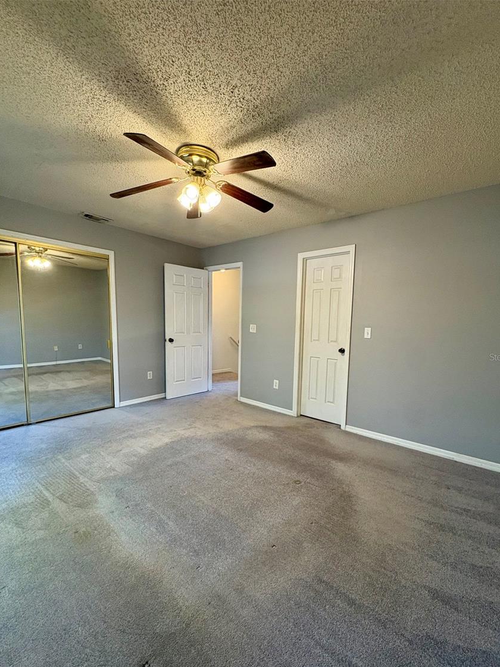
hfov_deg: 81.7
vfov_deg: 98.0
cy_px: 357
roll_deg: -1.4
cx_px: 264
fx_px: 289
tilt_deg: -6.3
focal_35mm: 15
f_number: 2.2
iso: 250
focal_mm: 2.22
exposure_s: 1/60
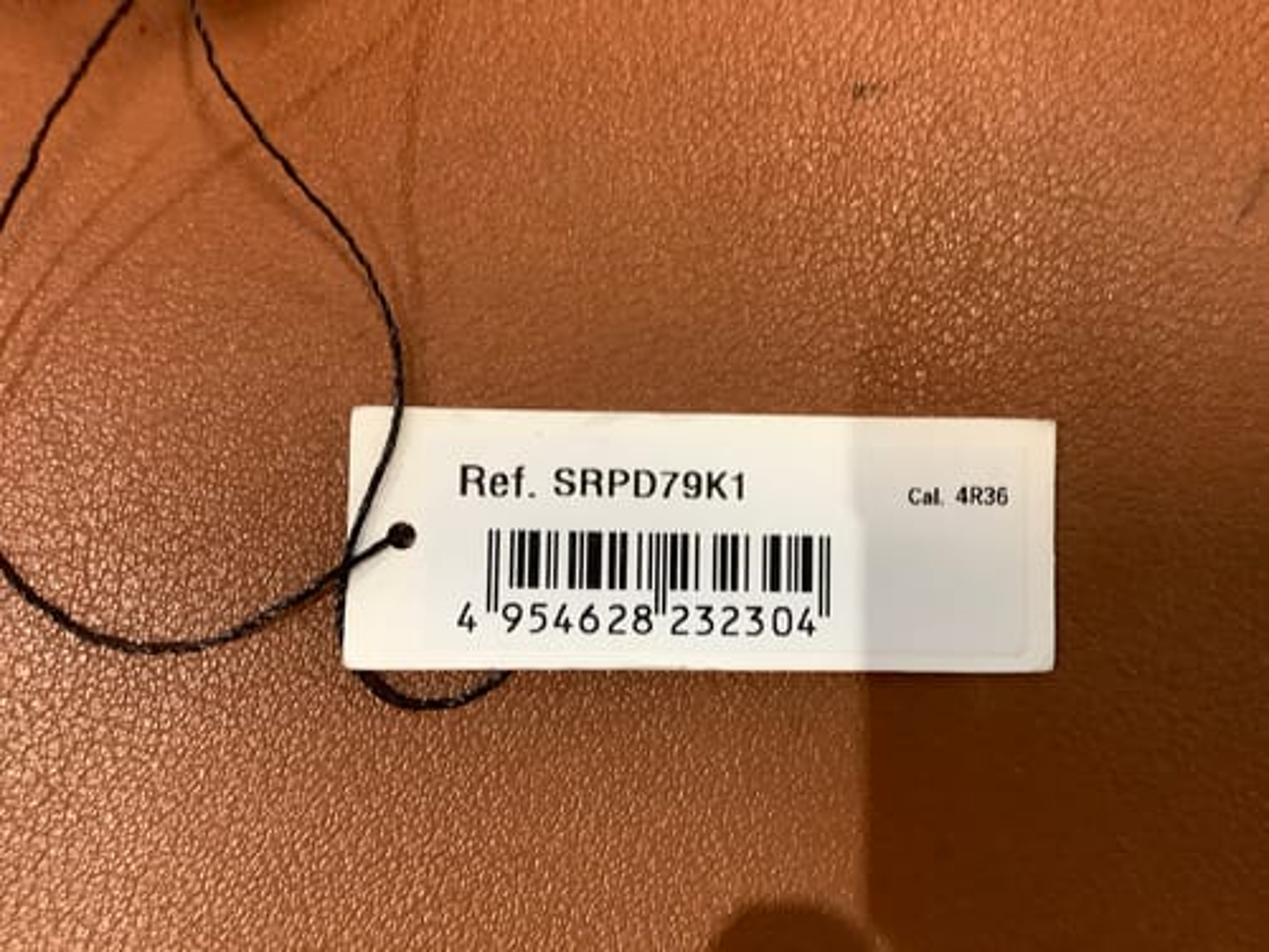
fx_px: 1136
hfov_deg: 58.4
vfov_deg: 45.4
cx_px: 634
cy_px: 476
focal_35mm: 31
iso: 320
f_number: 2.4
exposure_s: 1/33
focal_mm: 3.3
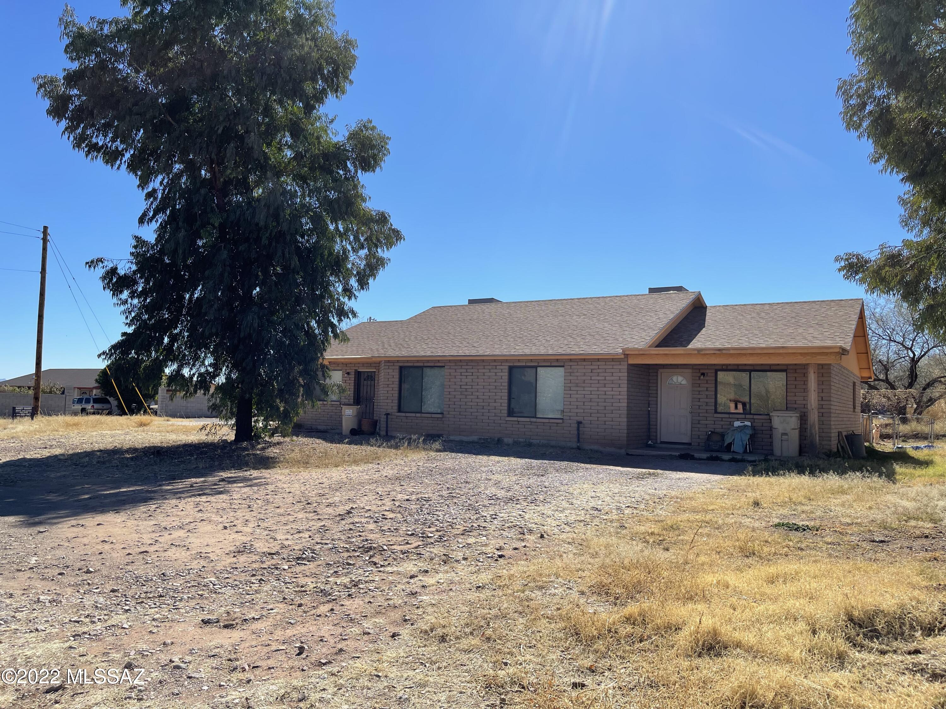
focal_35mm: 26
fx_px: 711
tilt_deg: +3.3
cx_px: 473
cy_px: 354
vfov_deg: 53.1
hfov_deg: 67.3
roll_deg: -1.6
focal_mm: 5.1
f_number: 1.6
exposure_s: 1/4348
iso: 32
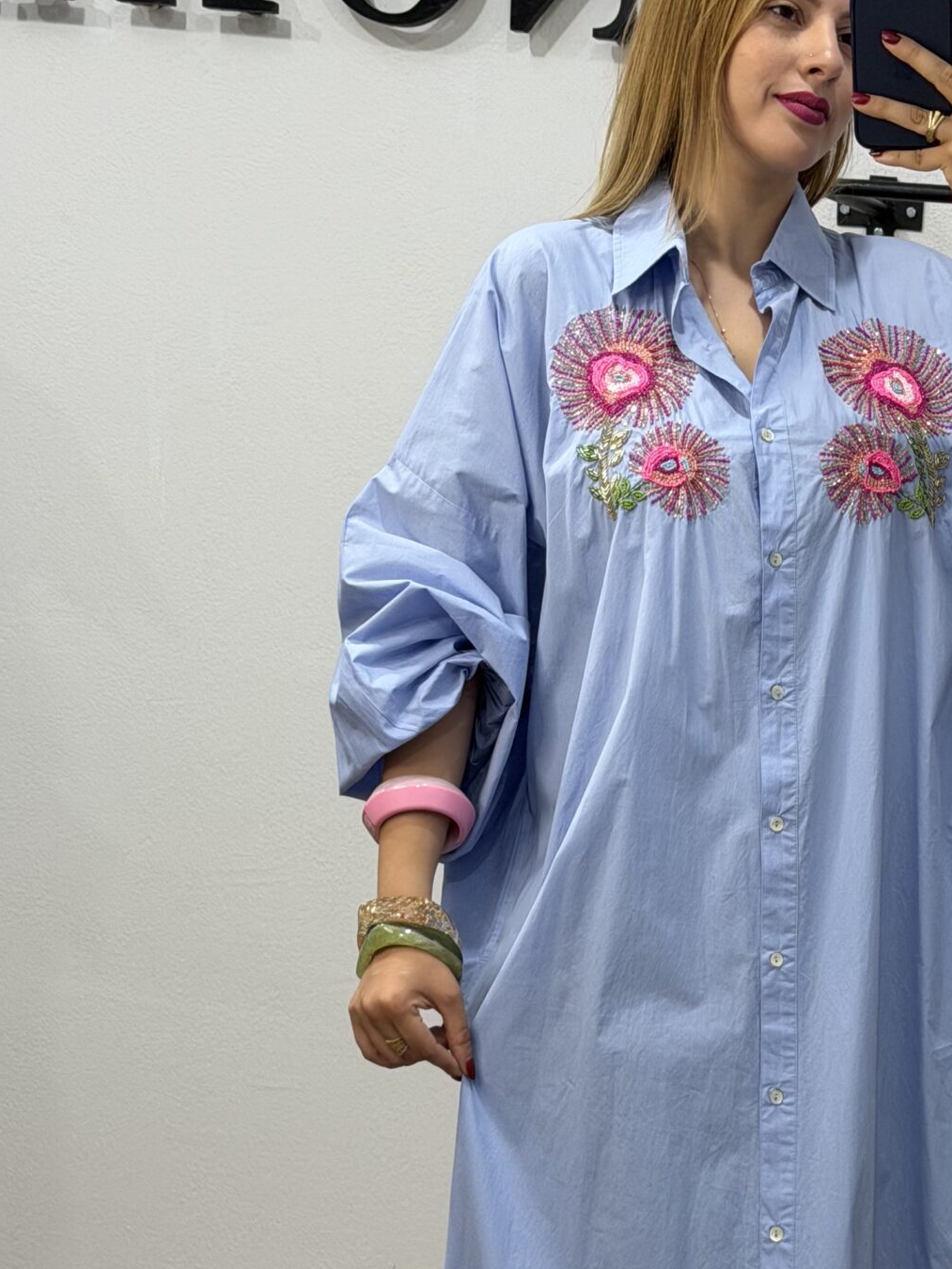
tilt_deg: -25.4
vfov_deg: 21.4
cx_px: 746
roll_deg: -4.7
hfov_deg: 16.1
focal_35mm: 91
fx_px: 3336
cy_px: 870
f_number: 1.78
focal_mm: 6.76
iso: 80
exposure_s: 1/100
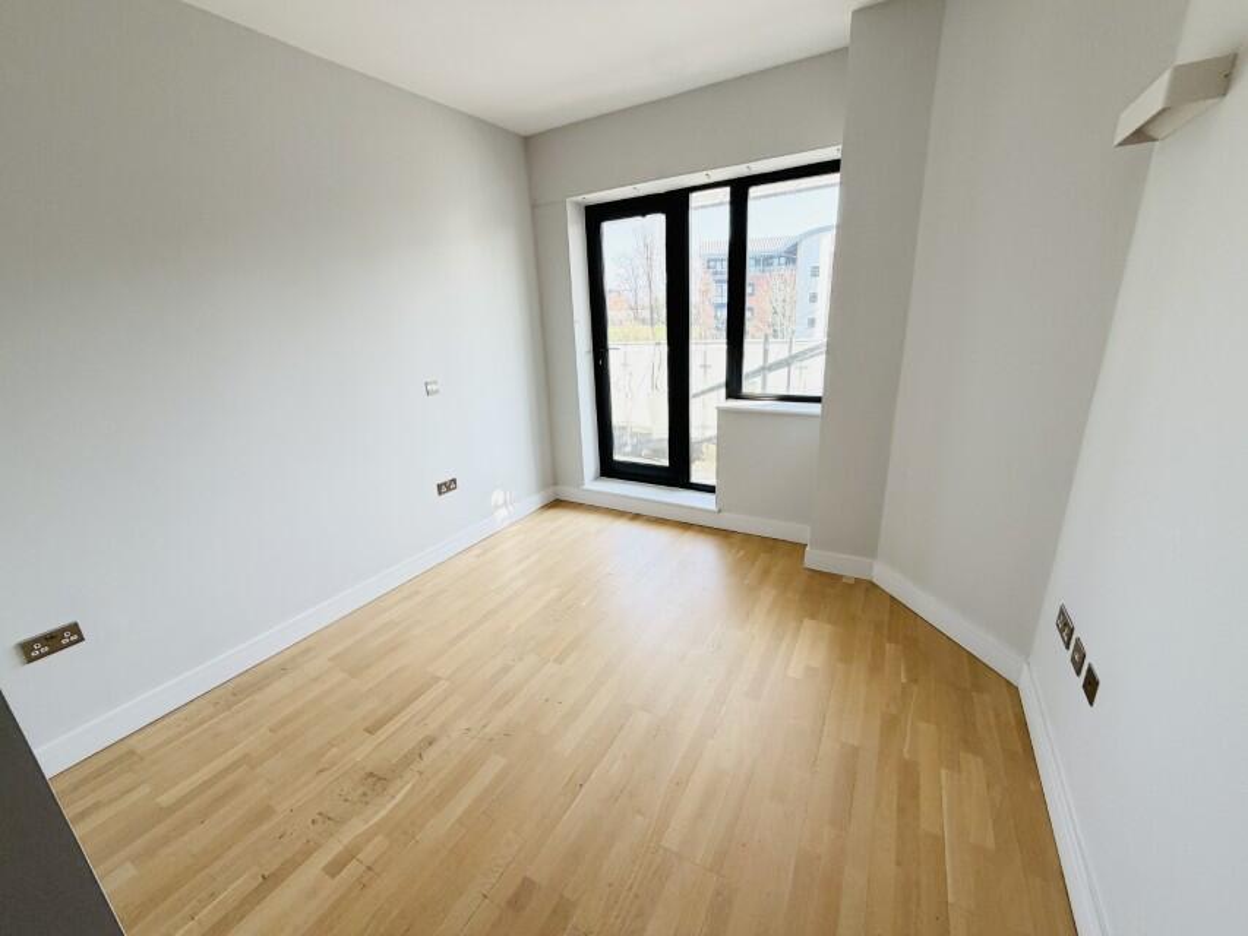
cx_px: 624
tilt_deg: -17.1
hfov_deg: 102.1
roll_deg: +2.3
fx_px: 505
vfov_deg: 85.7
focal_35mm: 14
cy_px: 468
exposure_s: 1/121
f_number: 2.2
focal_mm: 2.22
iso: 80
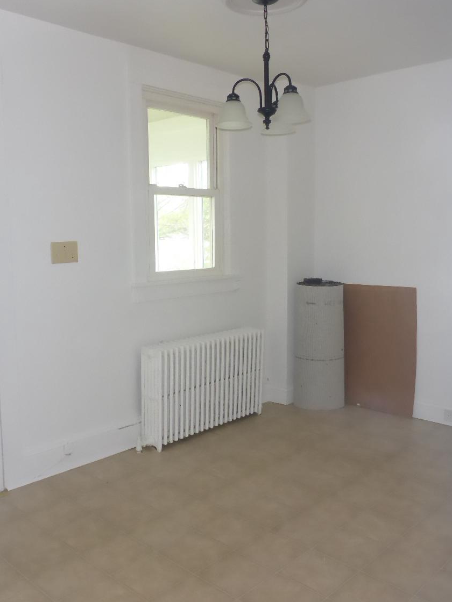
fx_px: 557
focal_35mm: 32
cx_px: 241
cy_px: 306
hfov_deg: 44.1
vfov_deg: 56.8
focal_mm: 4.9
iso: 250
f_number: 3.3
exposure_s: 1/60
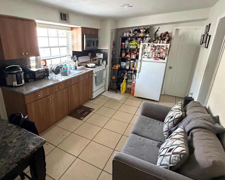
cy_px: 88
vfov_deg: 65.5
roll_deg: -2.0
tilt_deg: -16.9
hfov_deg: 77.1
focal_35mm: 21
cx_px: 96
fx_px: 140
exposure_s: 1/60
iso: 1000
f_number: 2.2
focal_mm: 2.22
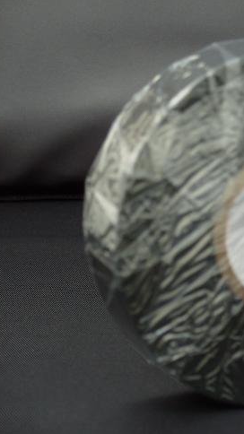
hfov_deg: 9.7
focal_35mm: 124
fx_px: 1427
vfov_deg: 17.3
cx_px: 282
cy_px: 217
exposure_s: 1/125
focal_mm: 18.9
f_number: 3.4
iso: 80
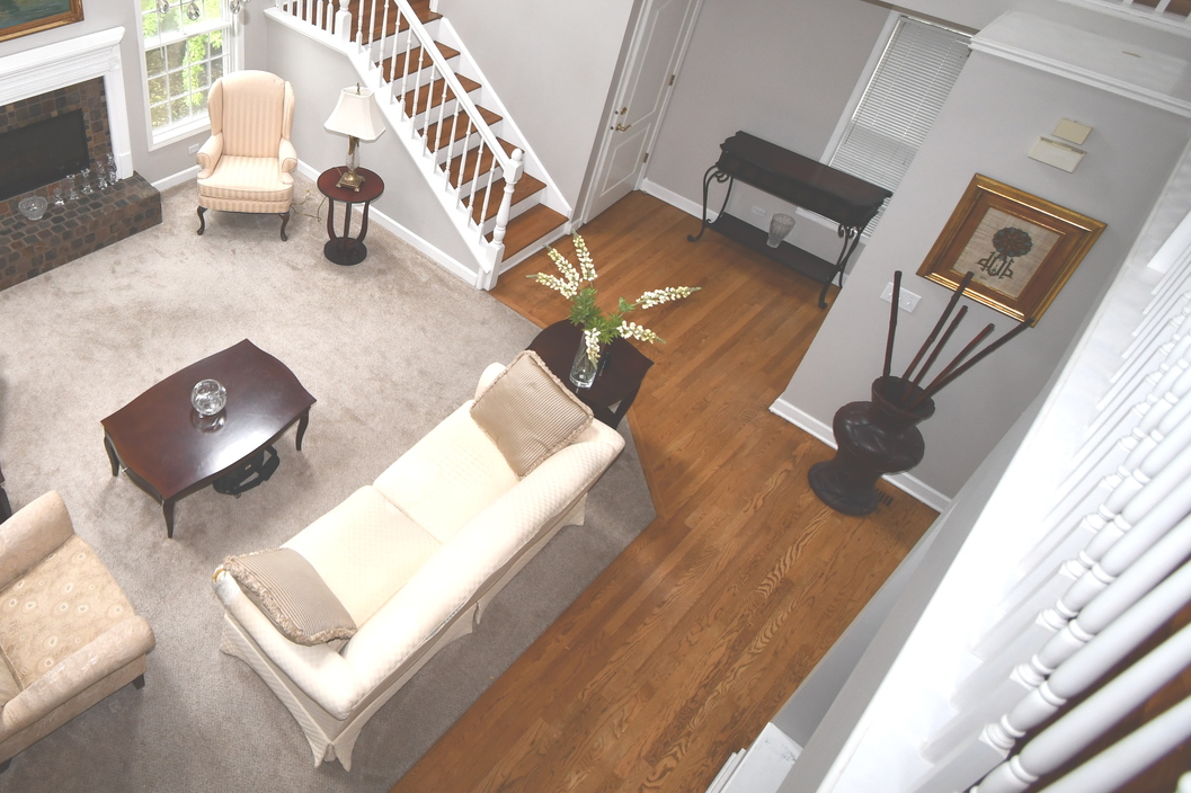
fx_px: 761
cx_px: 296
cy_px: 224
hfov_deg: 70.9
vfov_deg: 53.2
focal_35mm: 23
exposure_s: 1/60
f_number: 4.5
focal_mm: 10
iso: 360
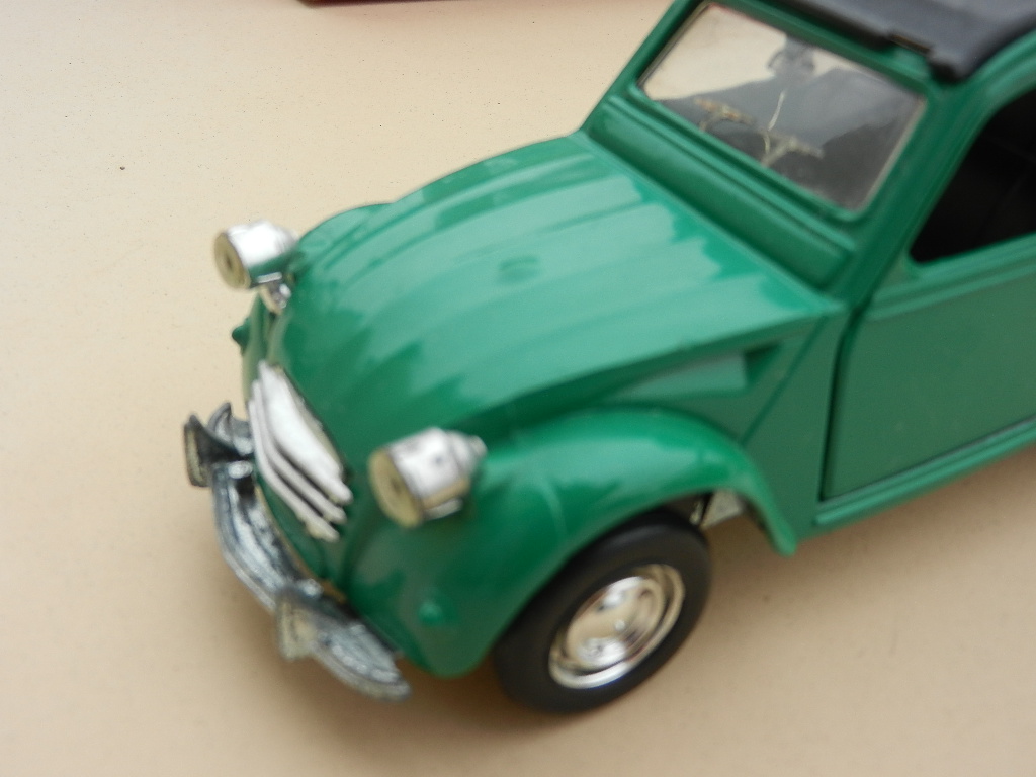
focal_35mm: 38
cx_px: 518
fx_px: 1137
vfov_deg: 37.7
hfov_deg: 49.0
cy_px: 388
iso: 160
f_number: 4
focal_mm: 6.9
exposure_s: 1/125
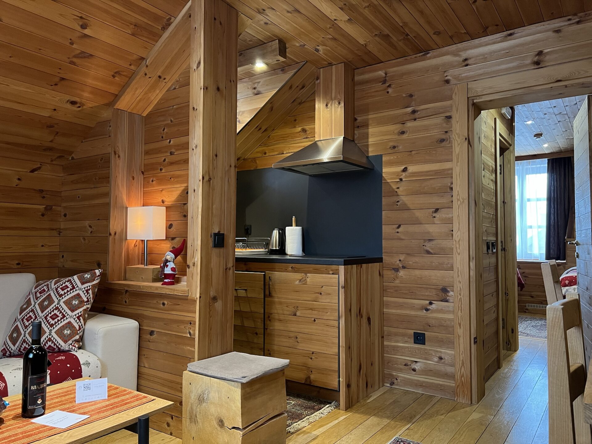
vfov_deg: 53.1
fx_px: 445
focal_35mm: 26
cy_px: 222
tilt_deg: +2.1
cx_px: 296
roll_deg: -0.3
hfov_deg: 67.3
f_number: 1.5
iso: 250
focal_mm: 5.7
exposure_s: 1/50
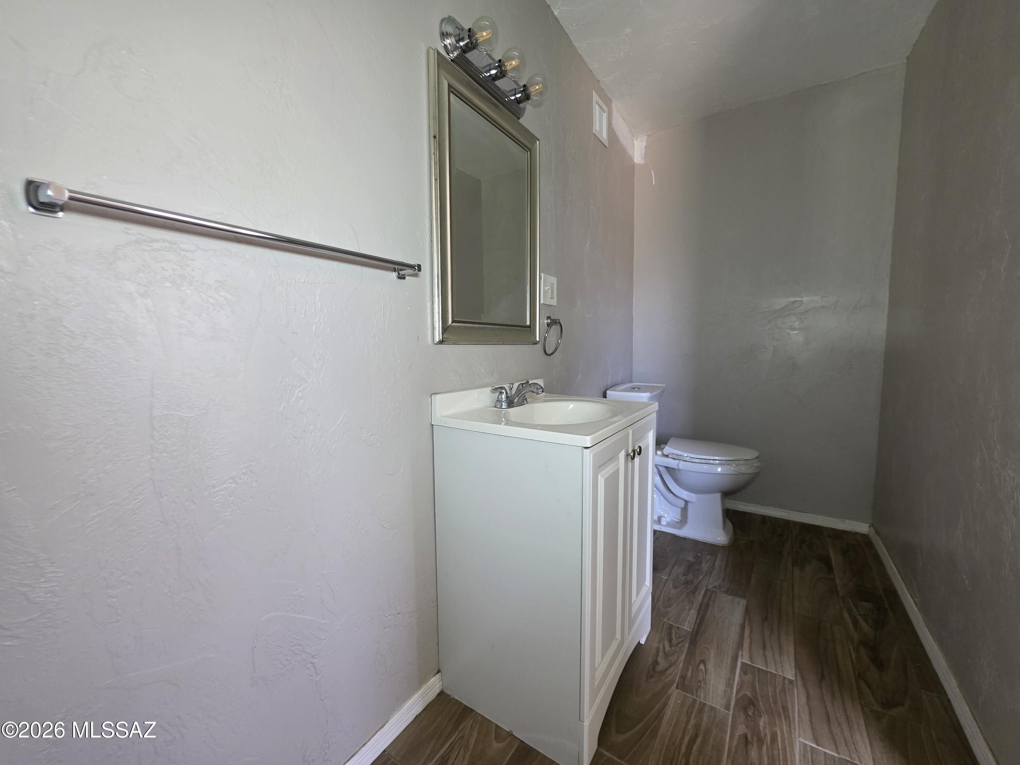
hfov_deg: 106.2
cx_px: 510
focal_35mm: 13
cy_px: 382
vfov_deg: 89.9
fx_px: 383
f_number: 1.9
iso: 200
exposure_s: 1/60
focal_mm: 2.2
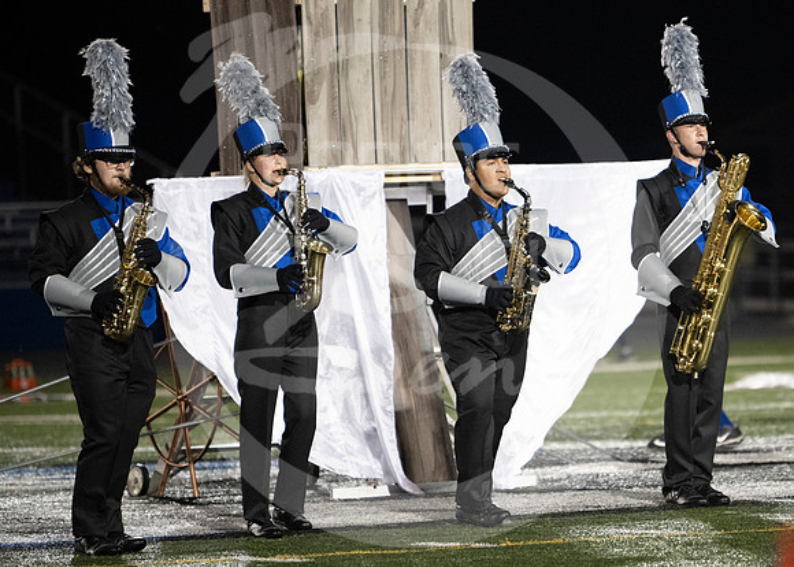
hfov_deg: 6.2
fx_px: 7366
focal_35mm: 327
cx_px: 640
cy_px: 341
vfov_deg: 4.4
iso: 4000
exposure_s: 1/640
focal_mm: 200
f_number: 2.8
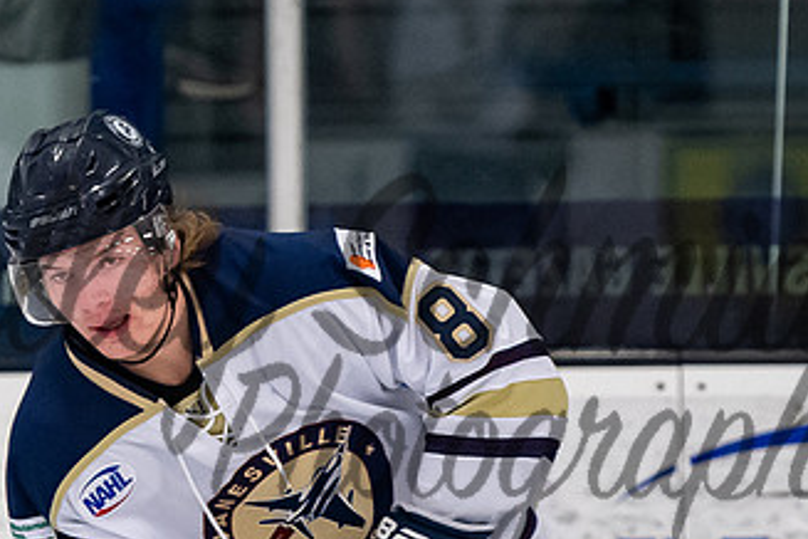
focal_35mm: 798
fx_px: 17909
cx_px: 108
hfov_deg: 2.6
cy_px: 298
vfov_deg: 1.7
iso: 2500
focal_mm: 180
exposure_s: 1/800
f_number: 3.2
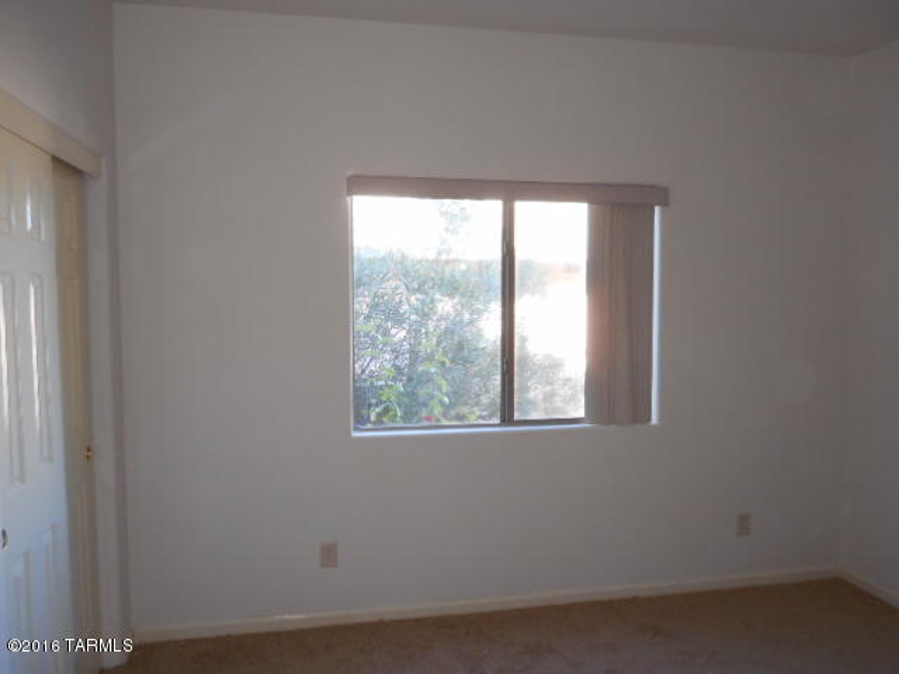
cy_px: 337
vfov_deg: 48.2
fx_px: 753
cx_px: 450
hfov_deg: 61.7
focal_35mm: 29
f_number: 4
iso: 160
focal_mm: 5.2
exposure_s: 1/30
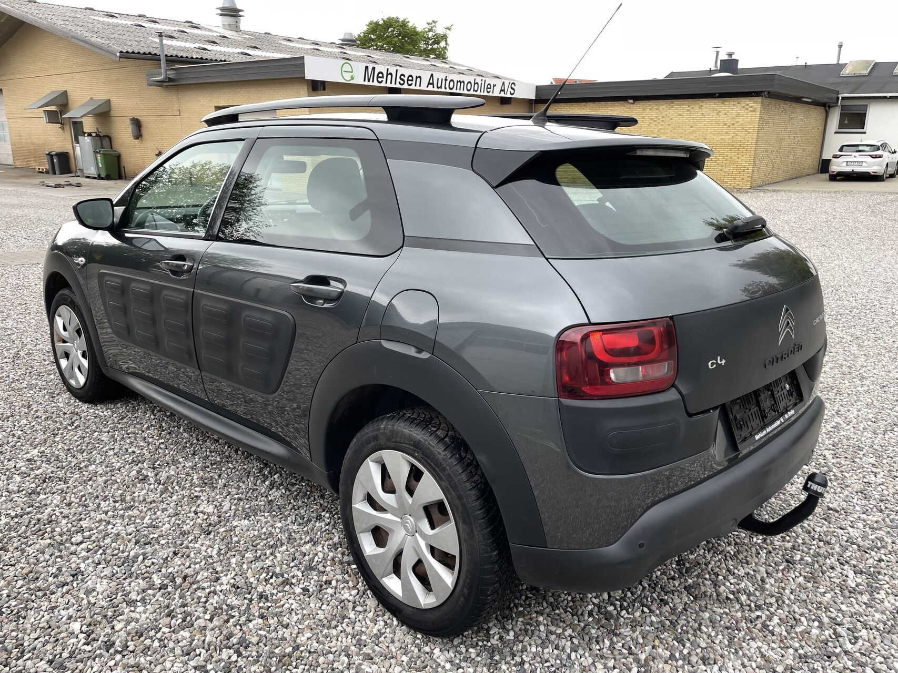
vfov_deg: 53.1
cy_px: 336
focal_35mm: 26
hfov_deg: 67.3
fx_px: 674
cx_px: 449
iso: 32
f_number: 1.6
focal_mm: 4.2
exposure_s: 1/226
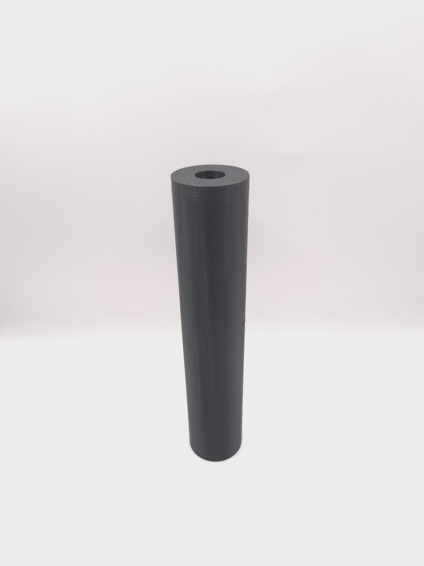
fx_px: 376
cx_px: 212
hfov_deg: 58.9
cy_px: 283
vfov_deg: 73.9
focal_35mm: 23
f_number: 1.8
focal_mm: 5.4
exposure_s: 1/182
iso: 200
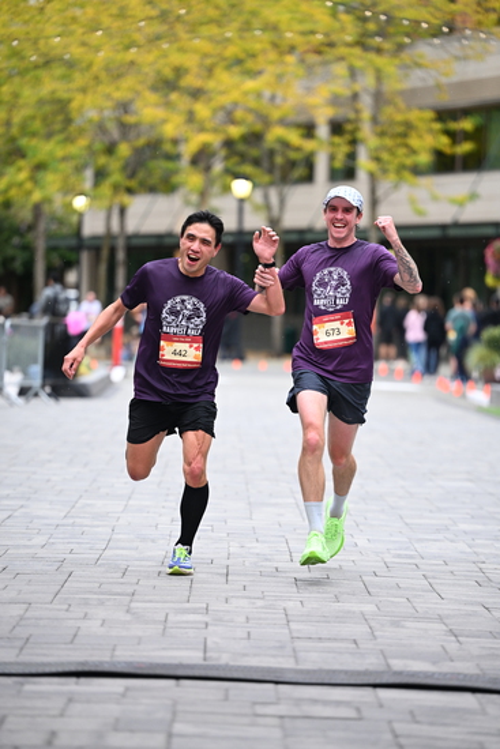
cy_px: 374
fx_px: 3331
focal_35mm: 160
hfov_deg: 8.6
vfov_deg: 12.8
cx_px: 250
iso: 1250
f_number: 2.8
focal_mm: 160
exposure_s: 1/1250
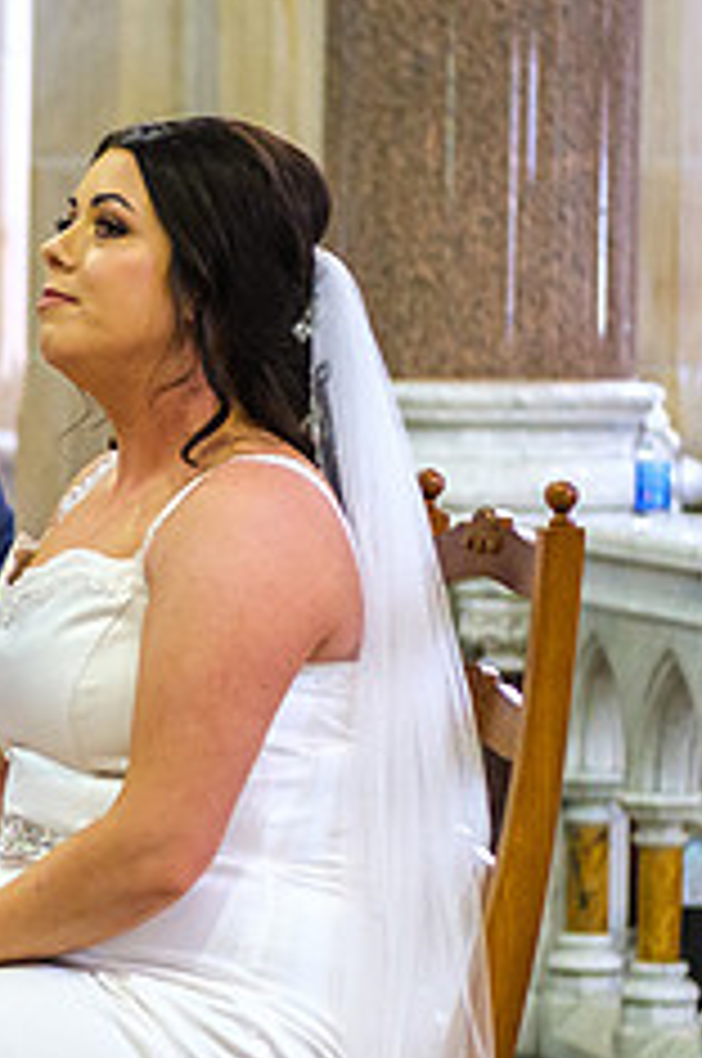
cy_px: 666
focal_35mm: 208
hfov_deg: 6.5
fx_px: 6102
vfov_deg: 9.9
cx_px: -285
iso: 1600
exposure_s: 1/160
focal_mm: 50
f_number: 2.2
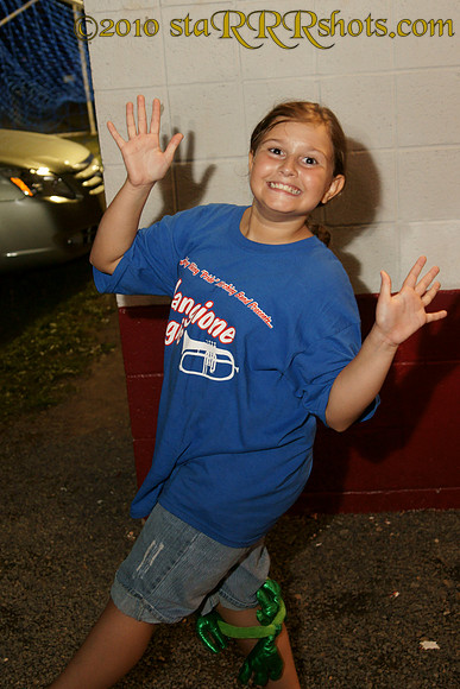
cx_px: 230
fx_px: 862
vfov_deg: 43.6
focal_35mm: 45
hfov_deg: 29.9
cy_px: 344
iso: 800
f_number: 3.2
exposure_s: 1/60
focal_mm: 30
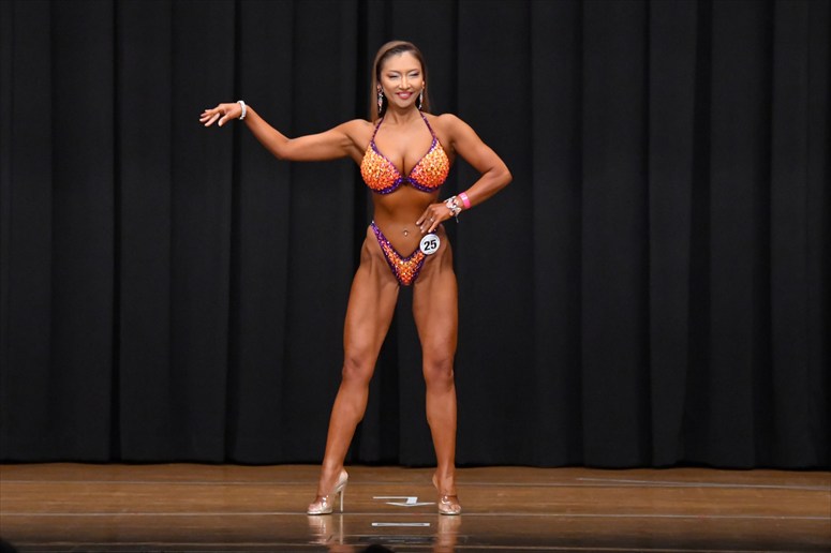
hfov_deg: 8.6
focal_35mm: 240
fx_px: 5537
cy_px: 276
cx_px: 416
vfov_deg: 5.7
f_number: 5.6
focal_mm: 160
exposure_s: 1/400
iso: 8000
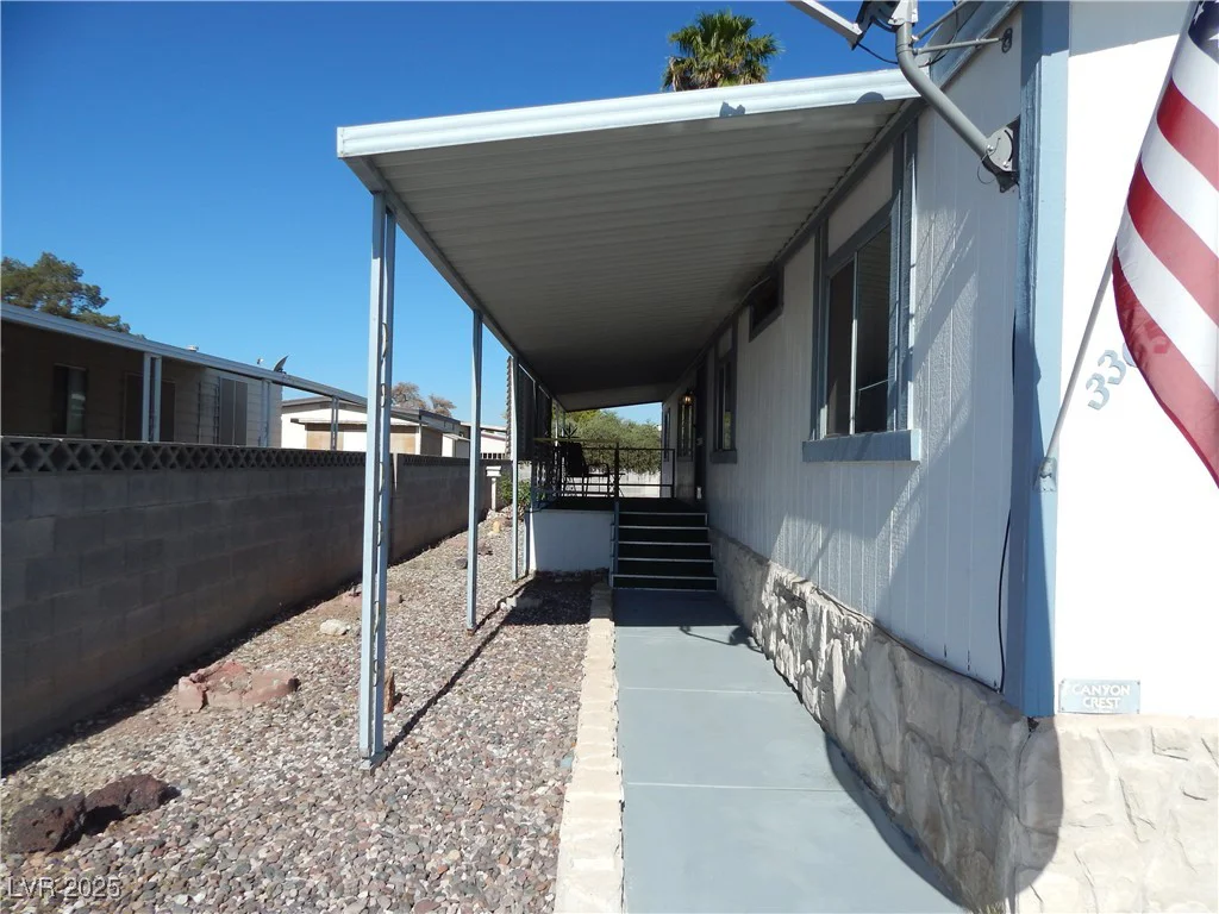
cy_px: 457
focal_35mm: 23
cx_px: 610
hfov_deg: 73.9
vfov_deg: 58.9
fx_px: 810
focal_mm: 4
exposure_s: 1/640
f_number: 6
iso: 125
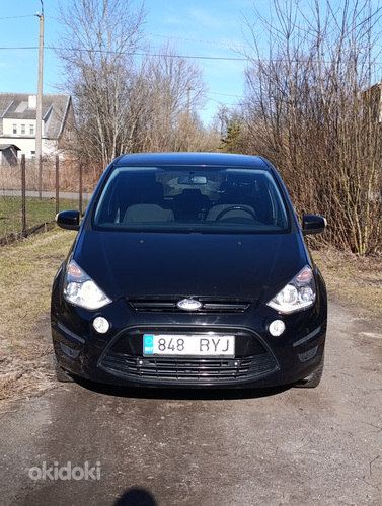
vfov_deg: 38.8
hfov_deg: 29.8
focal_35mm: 49
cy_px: 253
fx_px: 719
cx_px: 191
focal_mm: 6.14
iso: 50
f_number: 1.6
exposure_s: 1/450
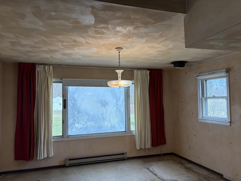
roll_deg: +1.0
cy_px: 90
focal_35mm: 26
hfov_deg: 67.3
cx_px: 120
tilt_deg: +3.0
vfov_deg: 53.1
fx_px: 181
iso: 64
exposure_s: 1/290
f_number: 1.6
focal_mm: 5.96
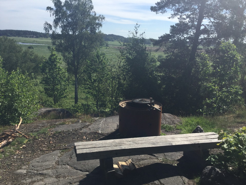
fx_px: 220
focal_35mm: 31
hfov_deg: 58.4
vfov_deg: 45.4
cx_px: 123
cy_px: 92
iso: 25
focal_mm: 3.3
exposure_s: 1/1359
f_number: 2.4
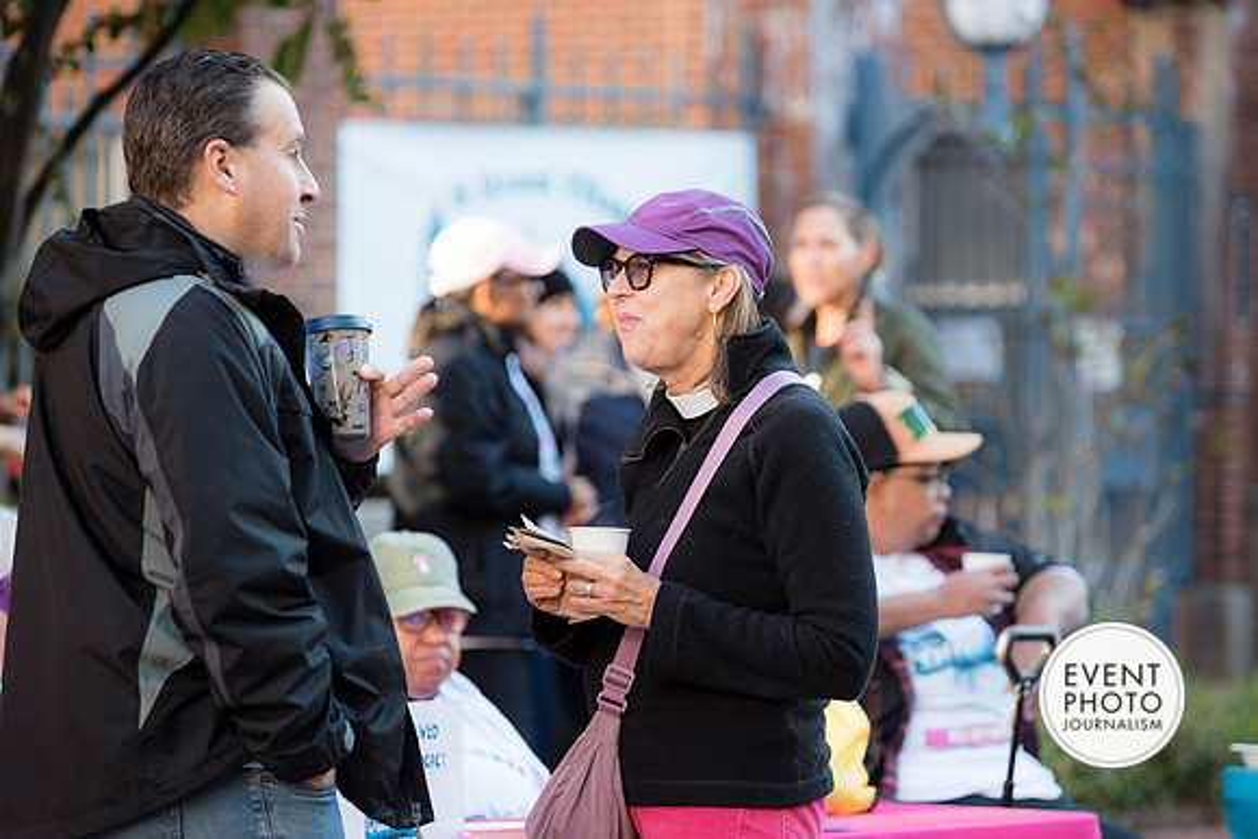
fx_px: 5942
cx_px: 629
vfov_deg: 8.1
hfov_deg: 12.1
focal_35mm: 170
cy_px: 420
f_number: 4
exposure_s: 1/200
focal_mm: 170
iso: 500
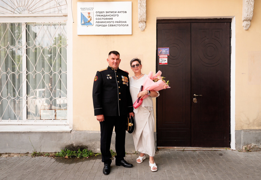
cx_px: 133
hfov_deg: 65.3
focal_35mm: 28
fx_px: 204
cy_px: 87
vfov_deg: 47.8
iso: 100
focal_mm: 24
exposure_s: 1/320
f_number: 3.5
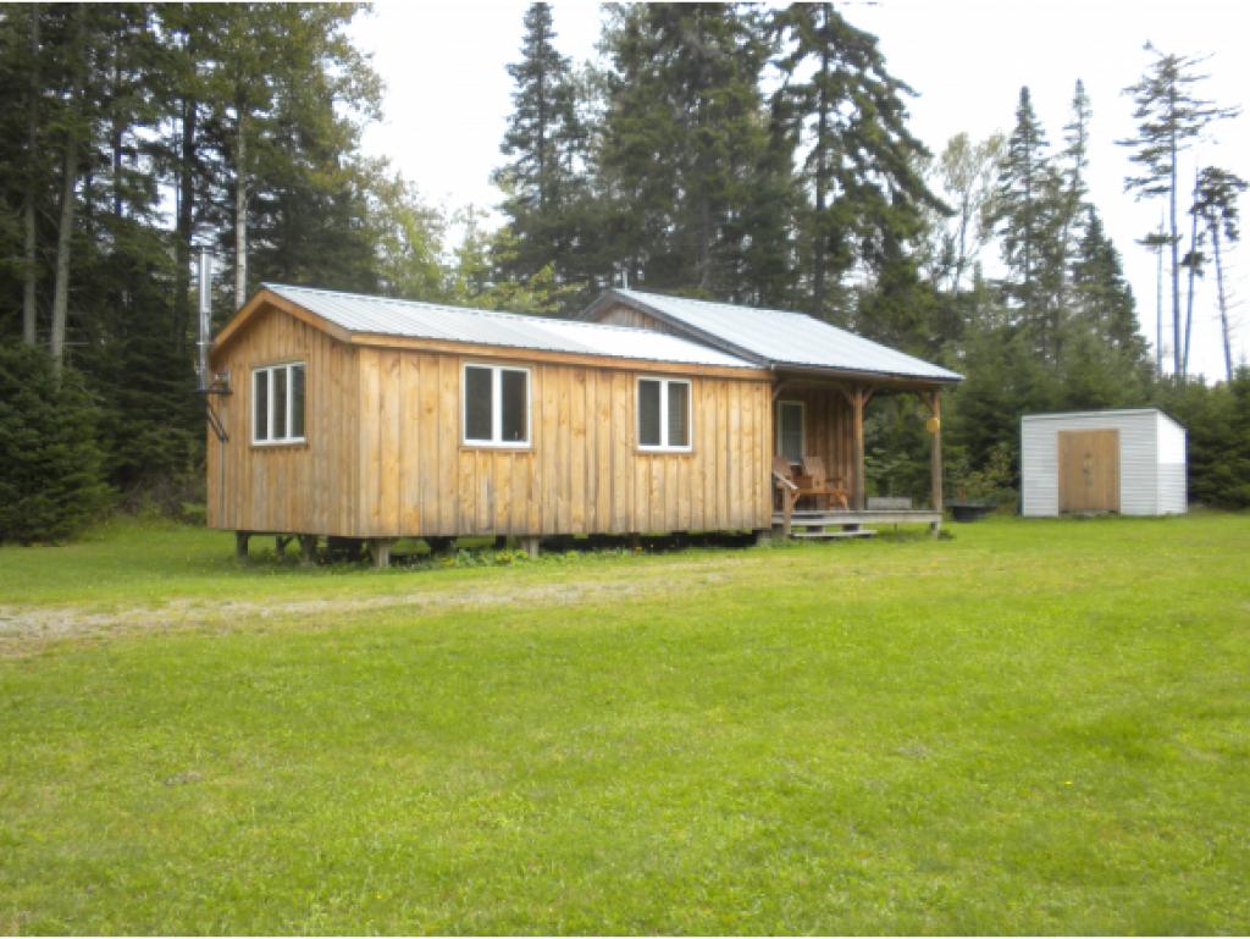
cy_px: 470
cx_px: 625
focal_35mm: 37
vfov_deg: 38.7
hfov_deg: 50.1
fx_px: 1337
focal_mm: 6.6
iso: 90
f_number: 3.5
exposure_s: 1/276
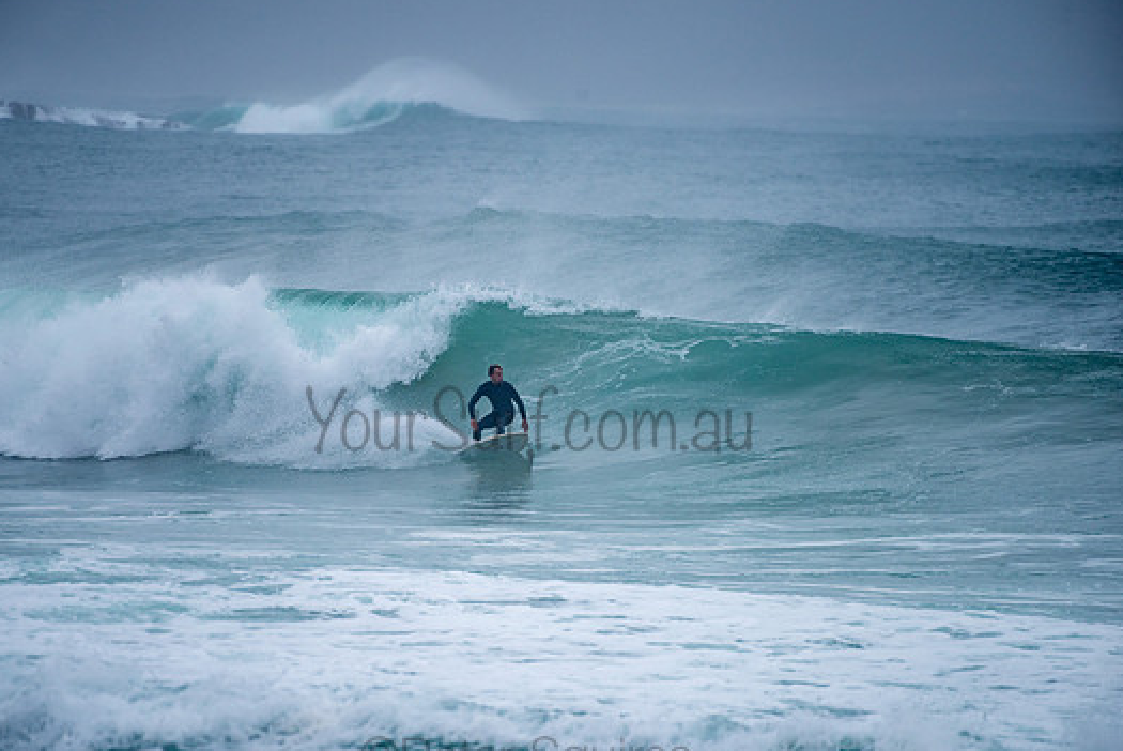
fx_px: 17233
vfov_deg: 2.5
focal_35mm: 552
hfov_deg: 3.7
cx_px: 526
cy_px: 401
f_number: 5.6
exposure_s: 1/1000
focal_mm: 500
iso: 180
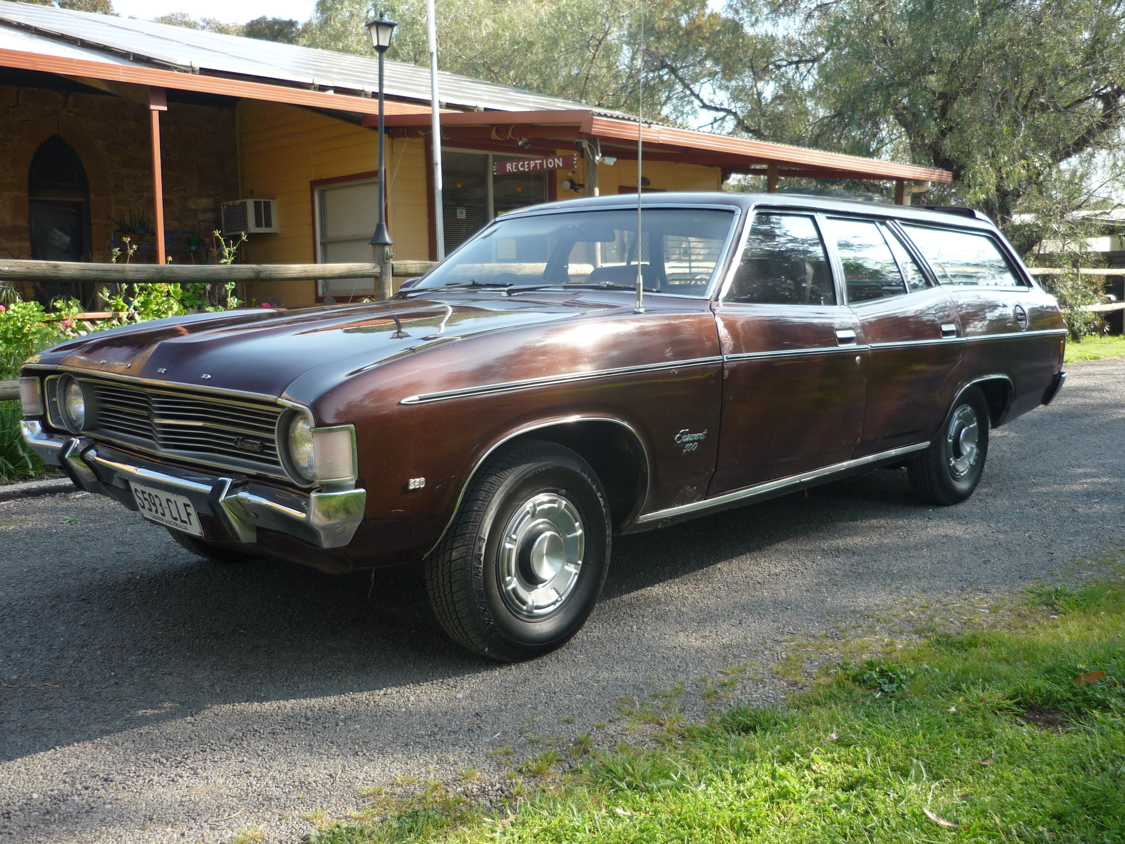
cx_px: 562
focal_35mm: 33
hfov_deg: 55.4
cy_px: 422
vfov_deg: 42.9
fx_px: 1072
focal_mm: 5.5
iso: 100
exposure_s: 1/250
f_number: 2.8
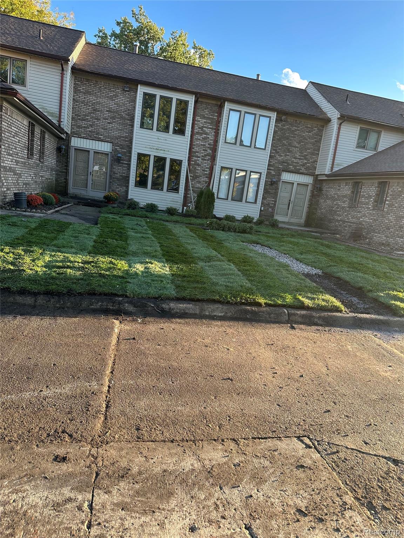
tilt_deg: -11.3
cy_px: 269
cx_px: 202
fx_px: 373
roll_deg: -9.2
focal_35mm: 24
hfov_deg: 56.8
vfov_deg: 71.6
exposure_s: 1/412
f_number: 1.78
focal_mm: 6.86
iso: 80
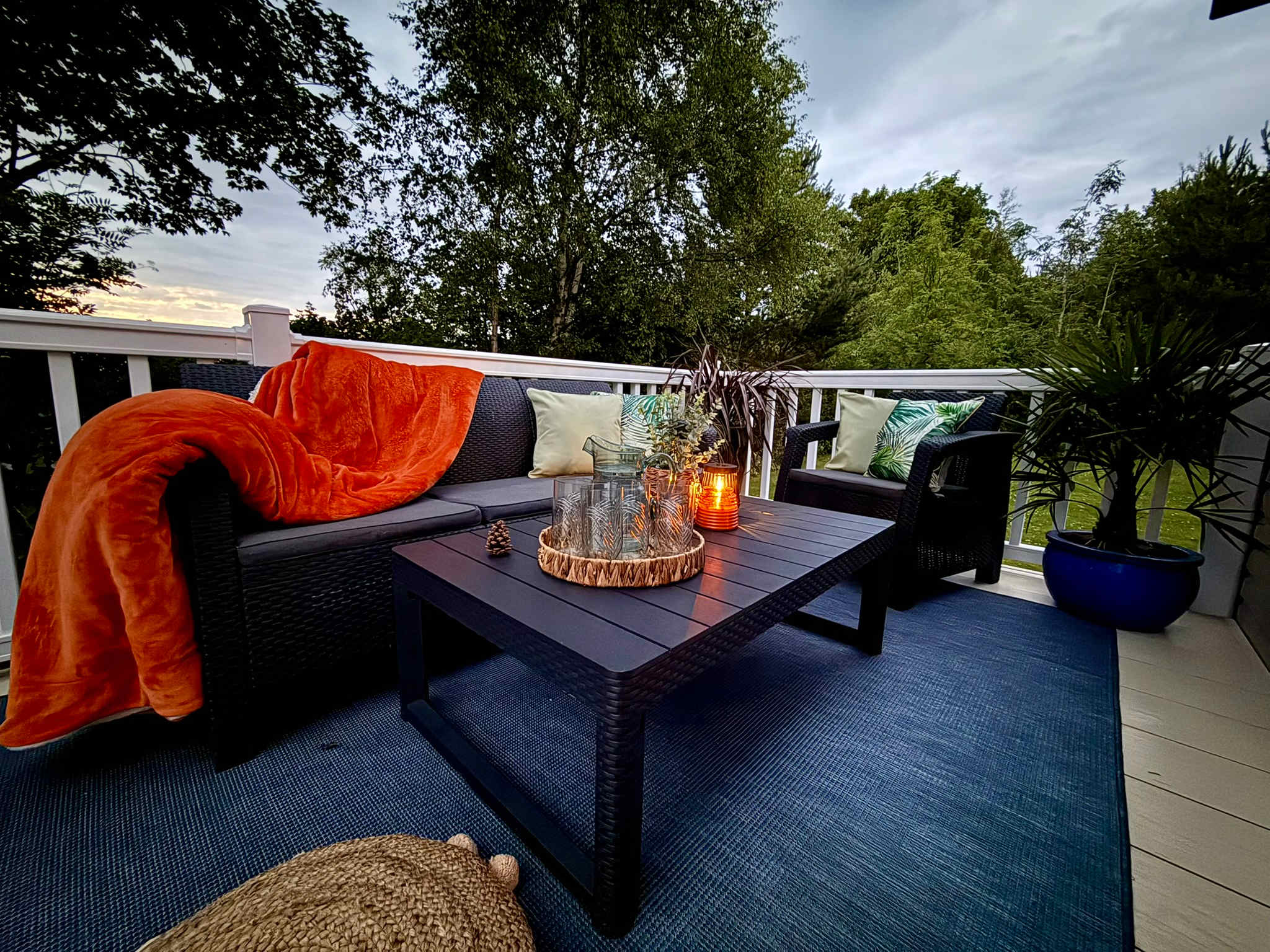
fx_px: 514
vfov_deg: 85.7
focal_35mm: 14
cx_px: 635
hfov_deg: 102.1
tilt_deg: -9.2
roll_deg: -2.1
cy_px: 476
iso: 1000
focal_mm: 2.22
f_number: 2.2
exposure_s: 1/12
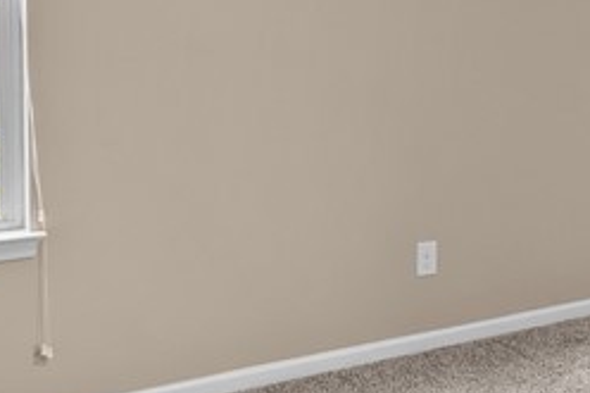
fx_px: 1146
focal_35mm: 70
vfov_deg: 19.3
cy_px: 93
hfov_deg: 26.1
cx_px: 688
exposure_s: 1/30
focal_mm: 16
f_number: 6.3
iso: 2000
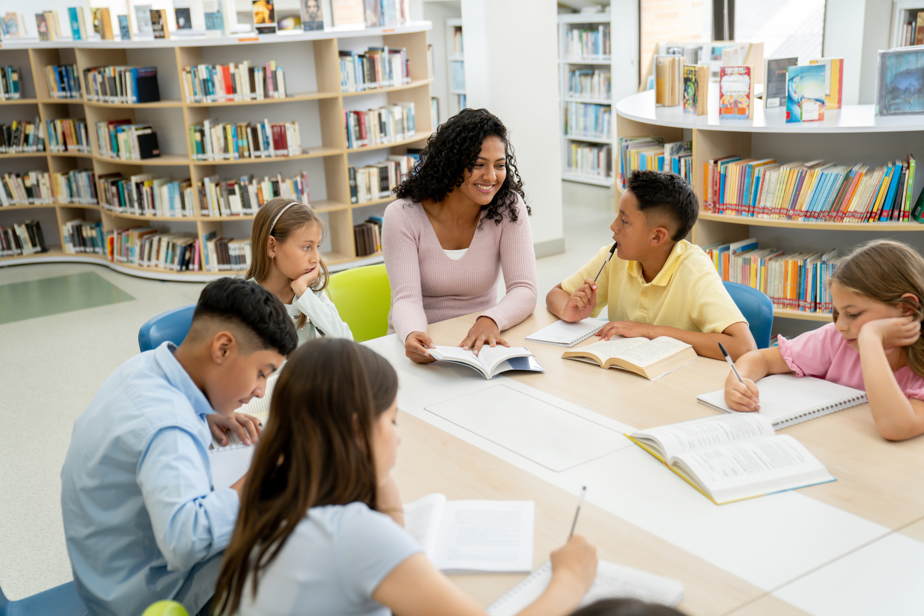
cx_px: 462
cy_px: 308
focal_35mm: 43
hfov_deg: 45.4
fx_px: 1104
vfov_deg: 31.2
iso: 500
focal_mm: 43
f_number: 2.8
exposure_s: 1/160
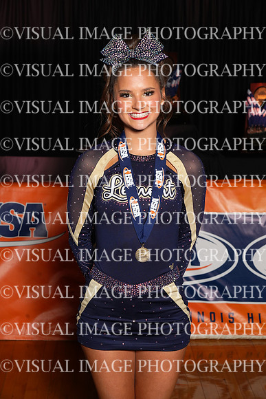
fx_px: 842
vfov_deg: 26.6
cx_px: 133
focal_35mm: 76
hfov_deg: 18.0
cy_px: 200
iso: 640
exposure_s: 1/160
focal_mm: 76
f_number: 8
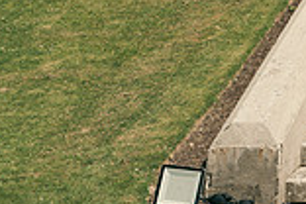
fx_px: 884
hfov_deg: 16.4
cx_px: 557
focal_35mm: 104
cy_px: -142
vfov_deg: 12.2
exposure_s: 1/1250
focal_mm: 28
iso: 125
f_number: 3.5
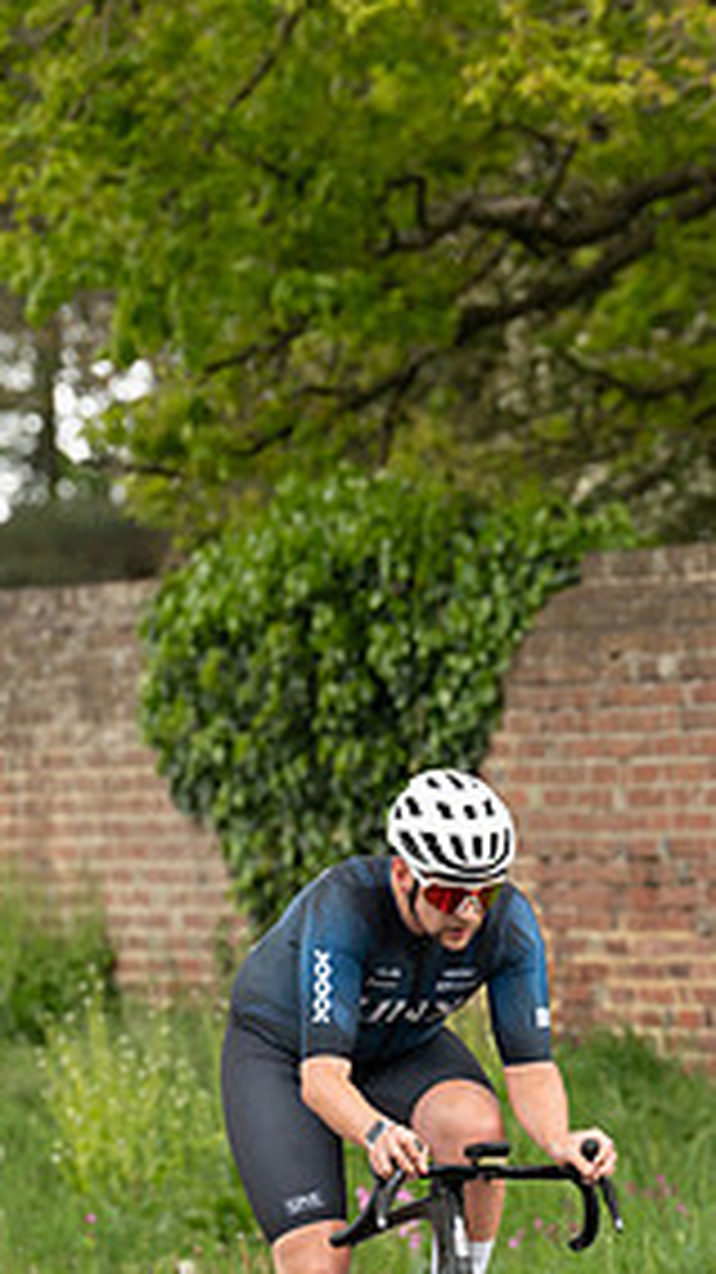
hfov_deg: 2.8
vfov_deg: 5.1
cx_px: 266
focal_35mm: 426
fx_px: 14391
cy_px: 921
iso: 1250
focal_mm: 185
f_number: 4.5
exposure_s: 1/1000
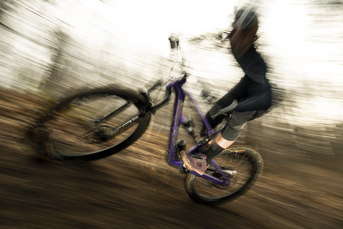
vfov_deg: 53.1
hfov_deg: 73.7
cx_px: 172
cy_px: 114
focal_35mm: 24
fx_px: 229
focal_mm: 24
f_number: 8
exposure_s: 1/15
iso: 64
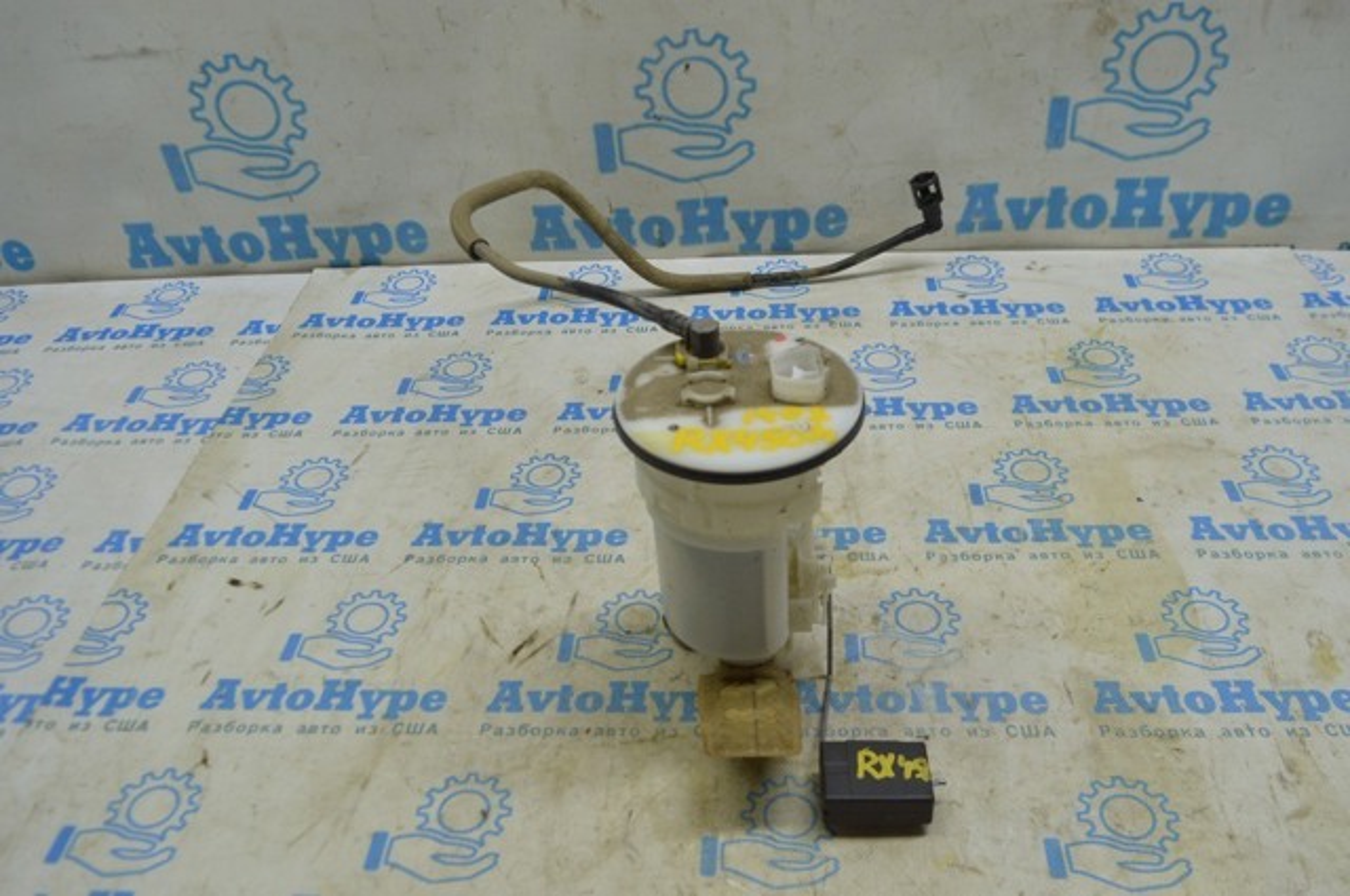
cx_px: 675
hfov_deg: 59.6
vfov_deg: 41.6
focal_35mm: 32
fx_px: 1180
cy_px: 448
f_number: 5.6
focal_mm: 21
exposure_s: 1/40
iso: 400
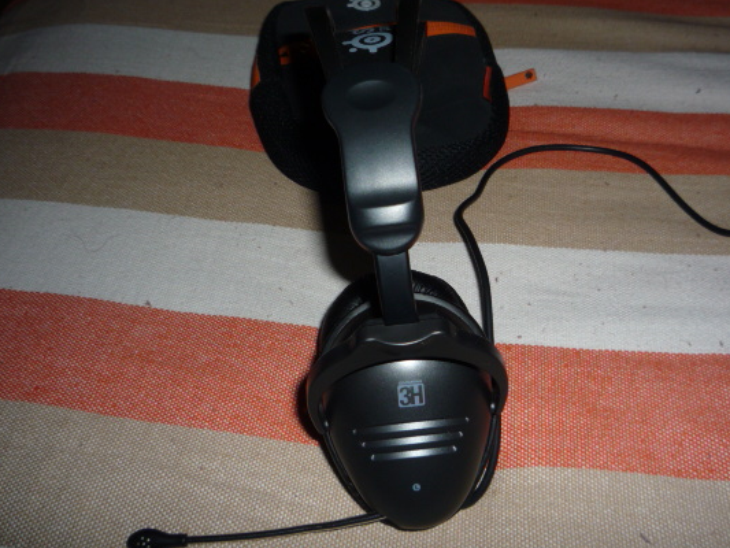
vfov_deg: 39.6
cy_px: 238
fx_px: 759
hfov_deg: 51.2
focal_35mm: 36
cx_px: 420
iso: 100
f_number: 4
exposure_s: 1/30
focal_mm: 5.2
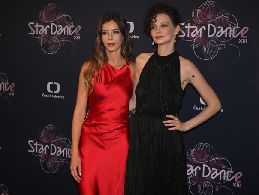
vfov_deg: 21.9
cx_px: 124
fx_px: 501
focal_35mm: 67
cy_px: 97
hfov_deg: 29.0
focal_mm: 61
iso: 800
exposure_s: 1/125
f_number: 5.6
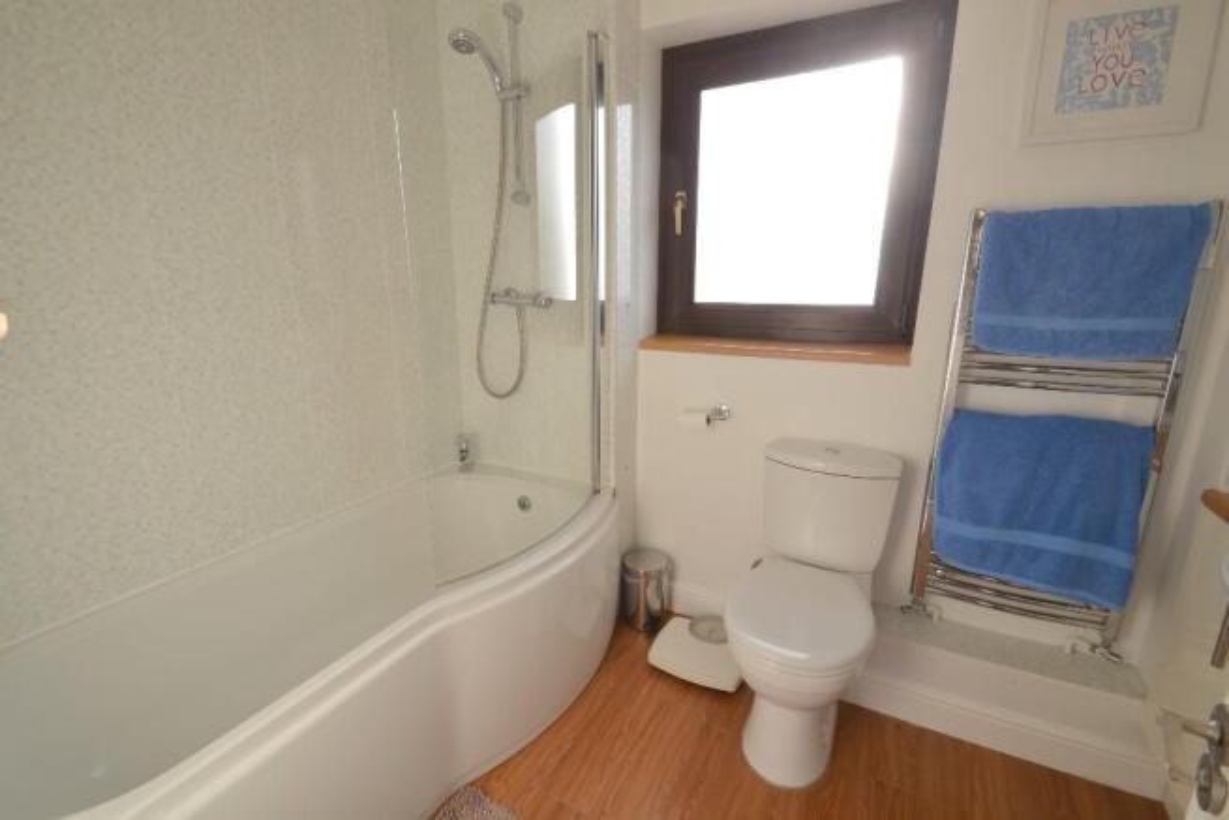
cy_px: 410
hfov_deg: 100.4
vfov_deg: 77.4
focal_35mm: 15
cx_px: 614
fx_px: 512
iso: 100
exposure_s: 1/100
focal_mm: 10
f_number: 6.3
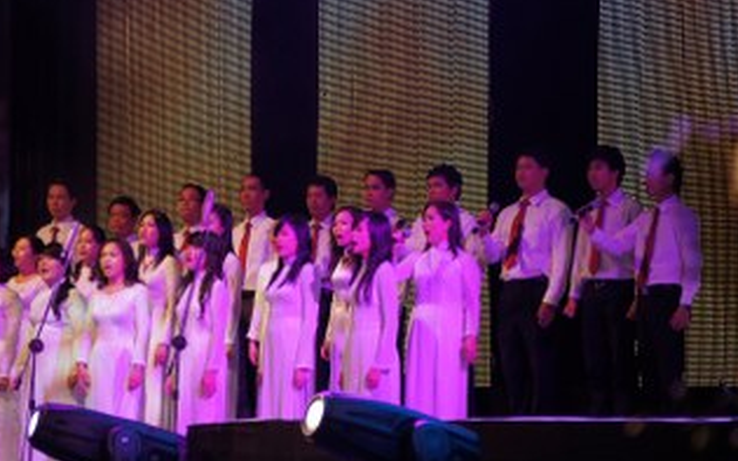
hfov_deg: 11.3
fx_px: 3716
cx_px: 279
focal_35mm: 185
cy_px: 257
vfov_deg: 7.1
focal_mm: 85
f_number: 4
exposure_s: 1/160
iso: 250
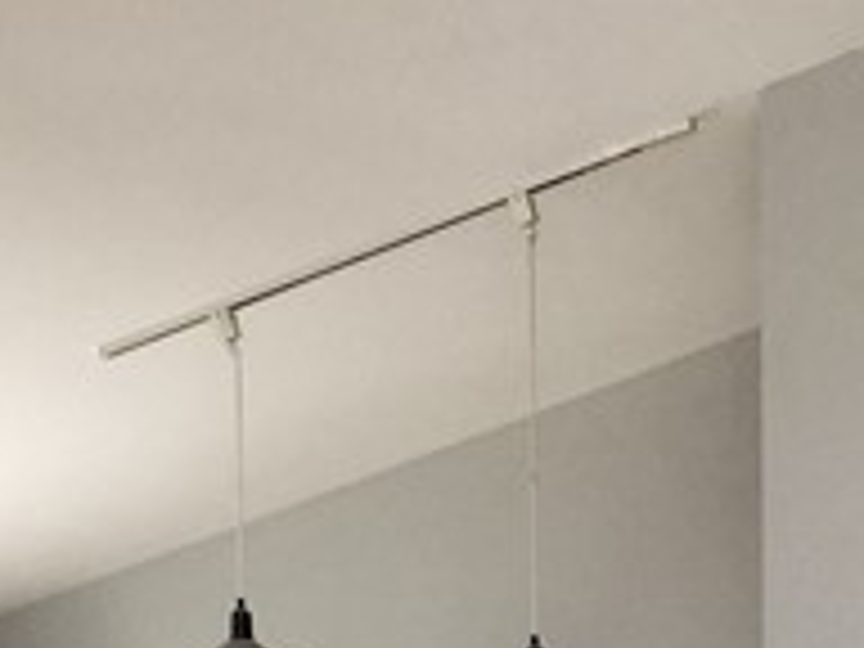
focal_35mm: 155
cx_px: 1044
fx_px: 3869
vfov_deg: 9.1
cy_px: 1174
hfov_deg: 12.4
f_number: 2.2
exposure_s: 1/60
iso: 40
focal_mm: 4.15
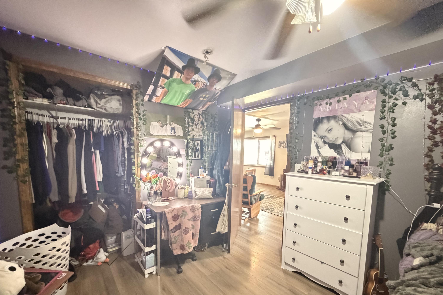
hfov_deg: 100.4
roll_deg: +0.0
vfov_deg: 76.8
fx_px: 185
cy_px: 171
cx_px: 215
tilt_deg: -3.7
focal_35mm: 15
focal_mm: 2.22
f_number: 2.2
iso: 2500
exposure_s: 1/30
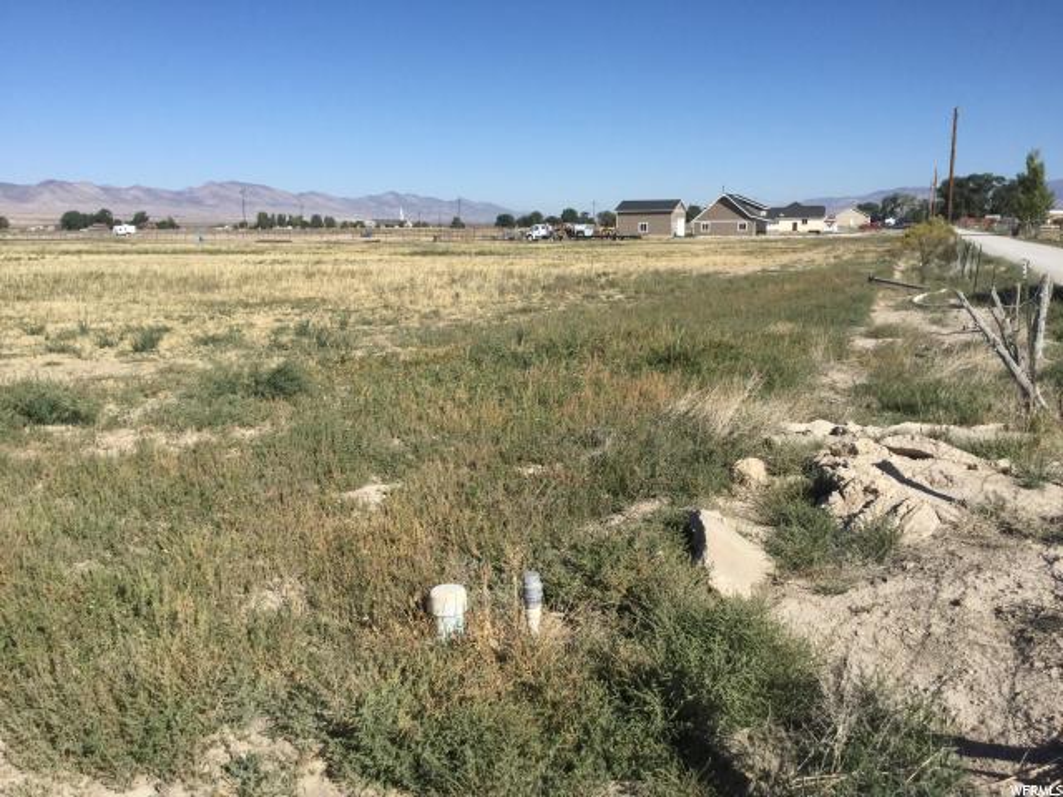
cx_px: 532
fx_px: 952
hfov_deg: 58.4
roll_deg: -0.4
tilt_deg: -13.3
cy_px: 398
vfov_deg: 45.4
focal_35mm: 31
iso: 25
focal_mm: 3.3
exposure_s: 1/1733
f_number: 2.4
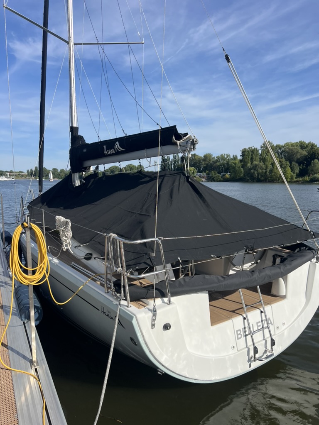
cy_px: 212
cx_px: 160
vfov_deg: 67.3
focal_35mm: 26
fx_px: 319
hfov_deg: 53.1
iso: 50
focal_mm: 5.7
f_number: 1.5
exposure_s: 1/5319
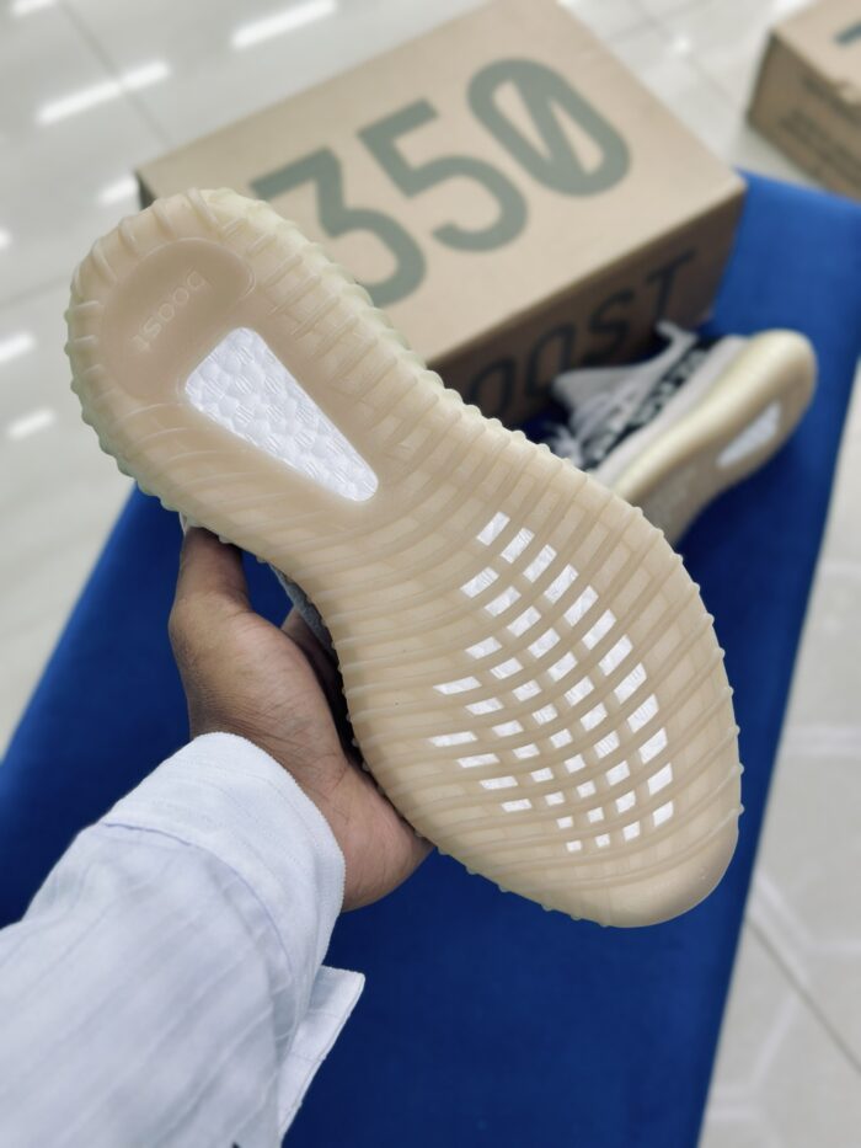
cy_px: 574
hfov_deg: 30.3
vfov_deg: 39.7
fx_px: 1592
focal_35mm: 48
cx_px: 430
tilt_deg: -58.6
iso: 64
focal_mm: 6.86
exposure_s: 1/100
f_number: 1.78
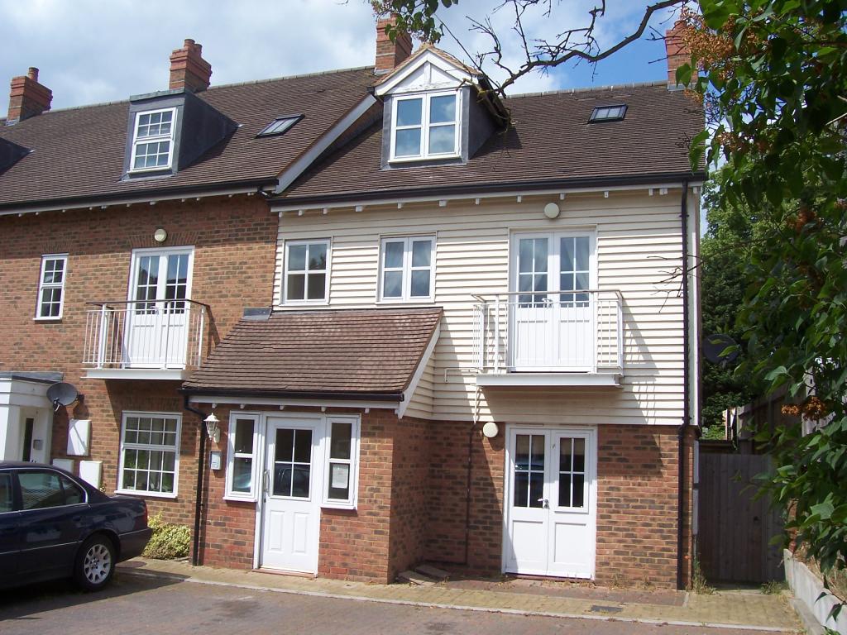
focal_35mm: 34
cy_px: 318
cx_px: 424
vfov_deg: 41.8
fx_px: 832
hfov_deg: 54.0
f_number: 5.6
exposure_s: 1/500
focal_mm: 5.6
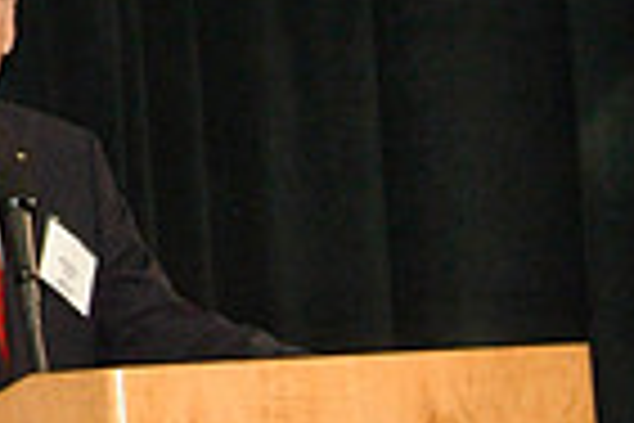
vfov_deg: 5.8
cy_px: -56
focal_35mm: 234
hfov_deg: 8.4
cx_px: -616
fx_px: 4121
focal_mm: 38
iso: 1600
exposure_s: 1/90
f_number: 11
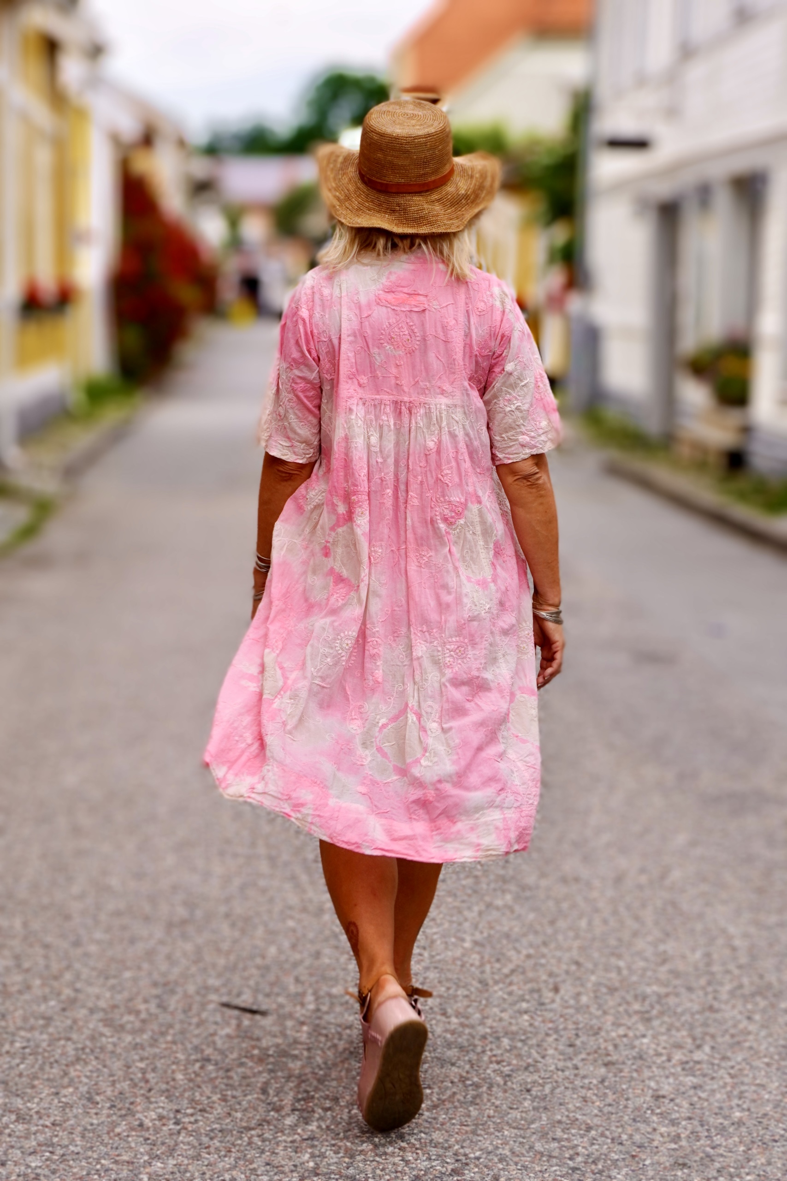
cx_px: 394
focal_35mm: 58
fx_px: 1918
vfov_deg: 34.2
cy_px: 590
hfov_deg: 23.2
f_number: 5.6
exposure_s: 1/320
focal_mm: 39
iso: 100
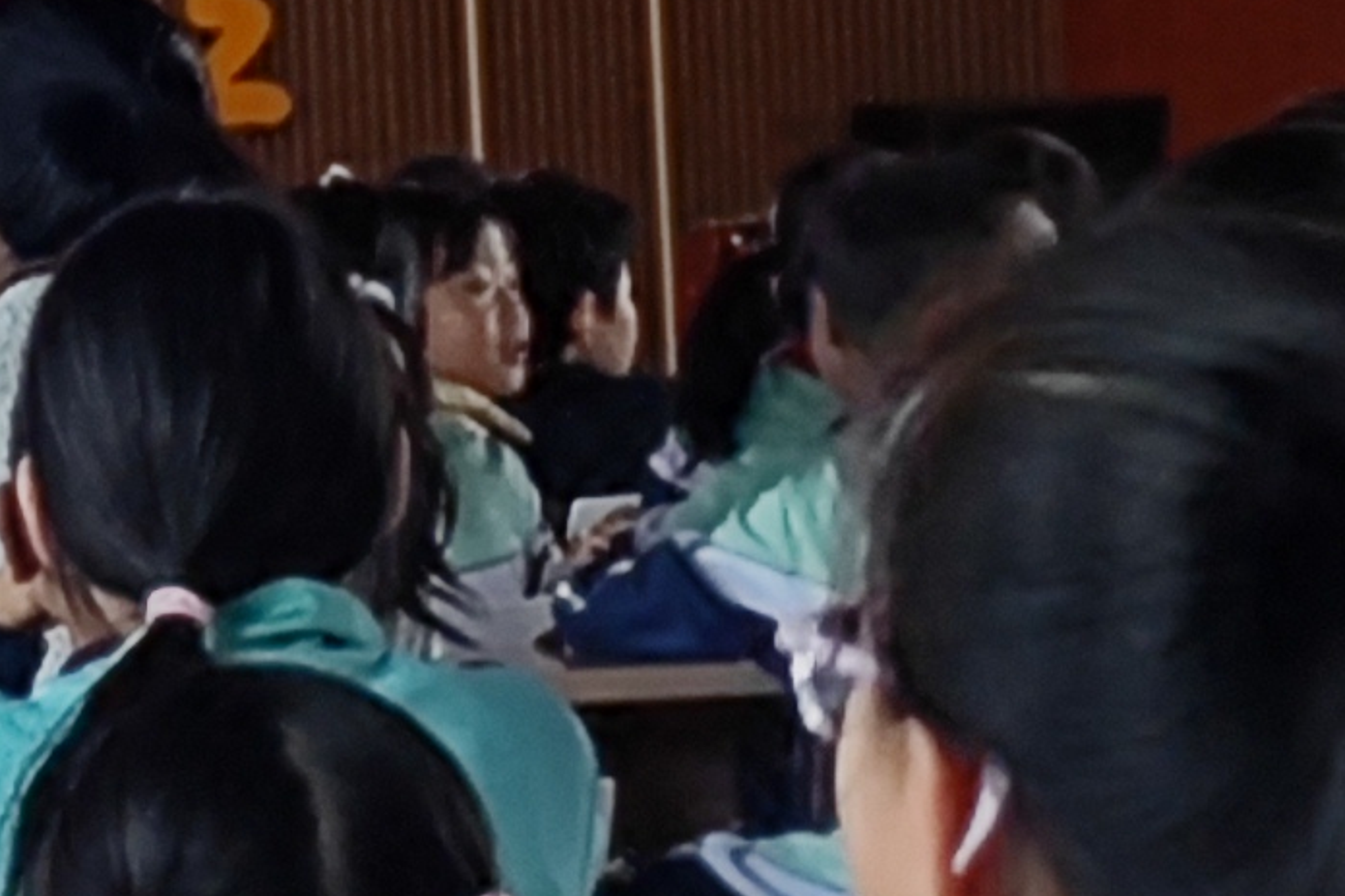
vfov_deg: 9.0
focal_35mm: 141
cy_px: -1028
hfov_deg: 13.7
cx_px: -683
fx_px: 5266
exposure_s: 1/60
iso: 50
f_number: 1.8
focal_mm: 5.43
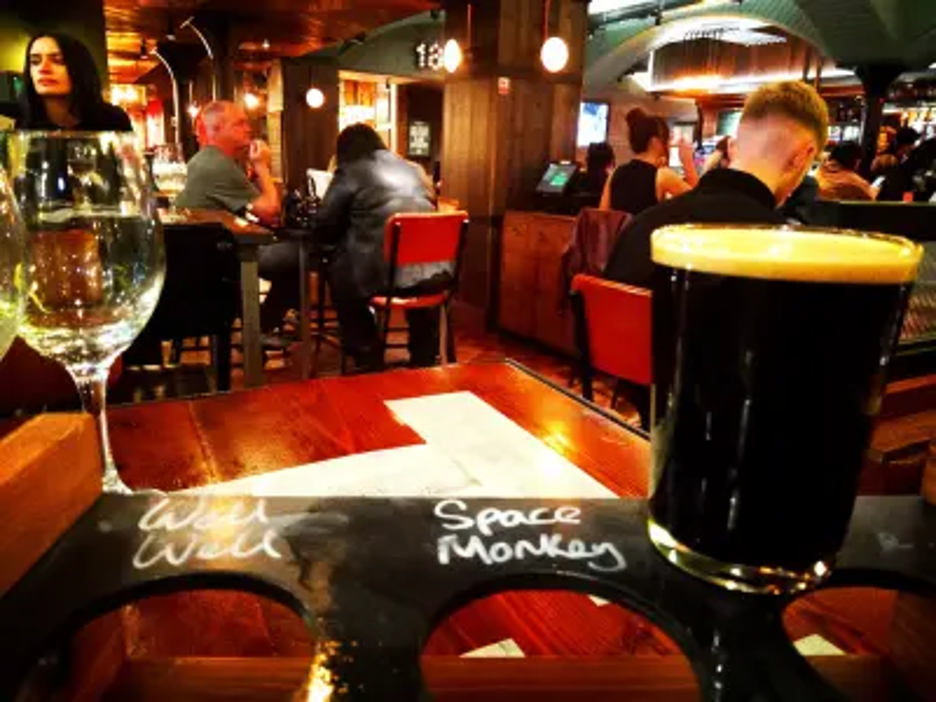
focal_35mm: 28
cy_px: 351
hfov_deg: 63.4
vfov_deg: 49.7
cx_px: 468
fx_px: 757
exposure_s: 1/12.5
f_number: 2
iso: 2526
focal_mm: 3.54
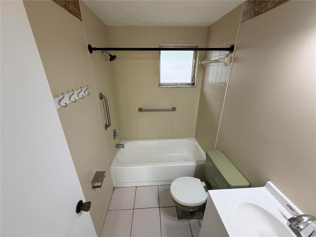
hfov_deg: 102.1
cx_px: 158
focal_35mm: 14
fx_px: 128
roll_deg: +1.0
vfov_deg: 85.7
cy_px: 118
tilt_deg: -20.6
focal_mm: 2.22
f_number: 2.2
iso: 200
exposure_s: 1/120
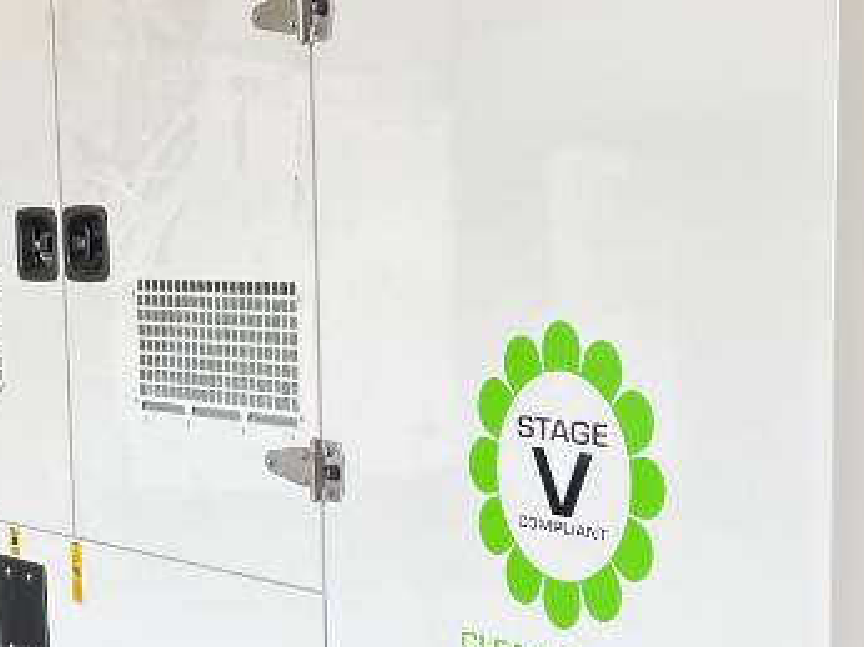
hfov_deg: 24.8
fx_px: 1921
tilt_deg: -7.1
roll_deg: +0.0
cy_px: 500
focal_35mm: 77
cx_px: 722
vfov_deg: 19.0
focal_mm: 4.2
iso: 50
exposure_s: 1/100
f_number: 1.6
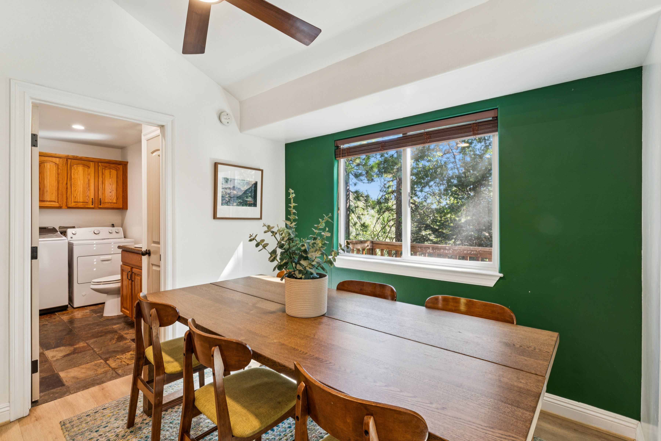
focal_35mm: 17
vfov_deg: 71.1
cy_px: 220
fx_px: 308
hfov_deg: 93.9
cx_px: 330
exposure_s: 1/2
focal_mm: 16.8
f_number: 13
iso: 100
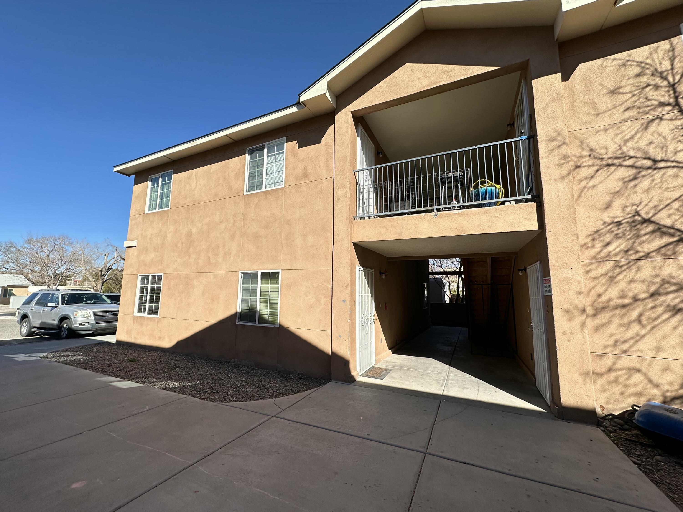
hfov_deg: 102.1
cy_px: 256
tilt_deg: +9.5
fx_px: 276
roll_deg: -1.1
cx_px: 342
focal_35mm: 14
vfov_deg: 85.7
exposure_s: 1/1553
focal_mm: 2.22
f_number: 2.2
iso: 50
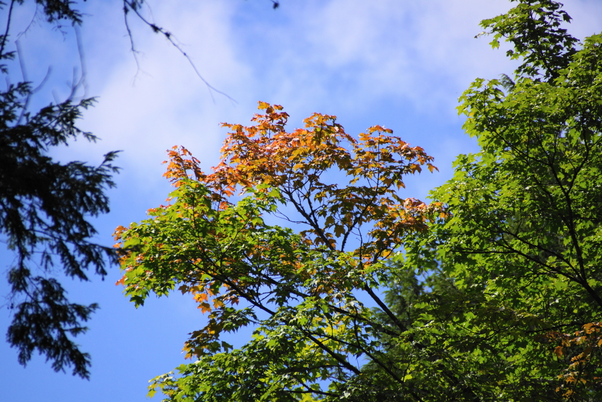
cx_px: 301
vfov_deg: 3.7
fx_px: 6270
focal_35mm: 375
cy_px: 201
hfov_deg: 5.5
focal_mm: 250
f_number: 6.3
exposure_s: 1/400
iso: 160
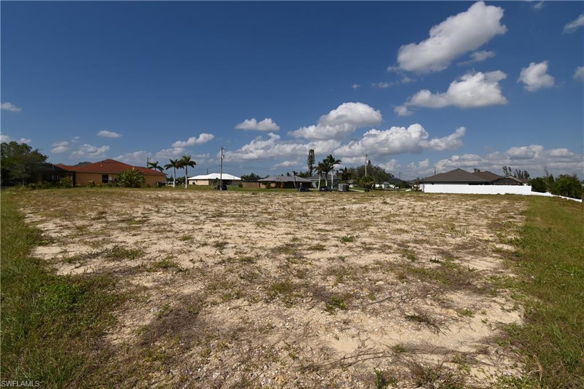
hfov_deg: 100.4
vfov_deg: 77.3
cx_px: 292
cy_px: 194
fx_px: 243
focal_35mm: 15
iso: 100
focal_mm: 10
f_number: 8
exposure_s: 1/500
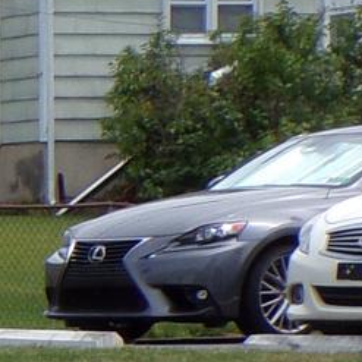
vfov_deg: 5.6
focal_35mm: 308
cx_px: -917
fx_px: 3644
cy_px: 681
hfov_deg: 5.2
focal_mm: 7.6
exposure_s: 1/500
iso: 80
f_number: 4.9
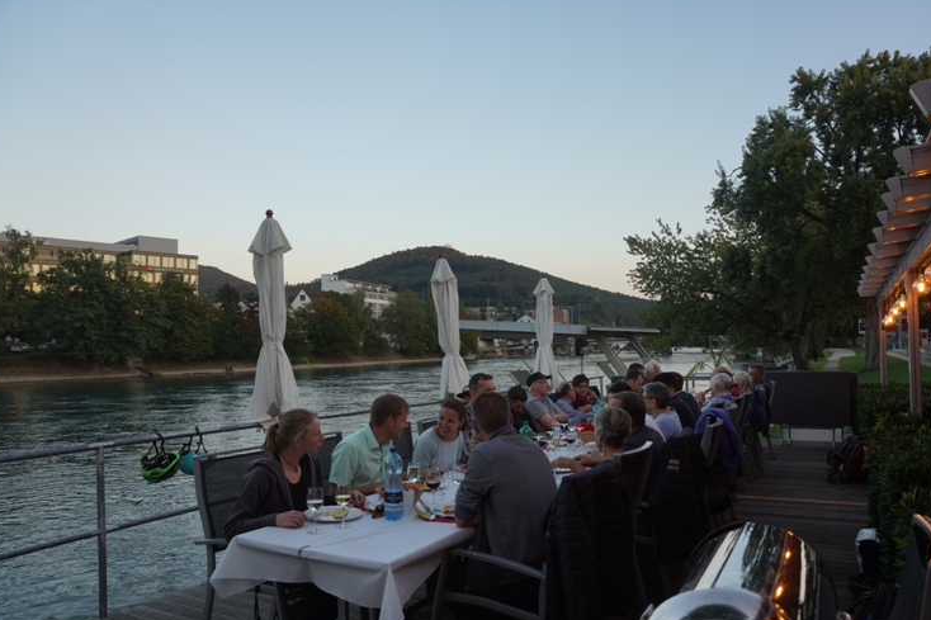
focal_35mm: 26
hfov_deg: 69.4
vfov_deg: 49.5
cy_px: 323
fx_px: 672
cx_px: 486
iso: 100
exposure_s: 1/80
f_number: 4.5
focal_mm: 24
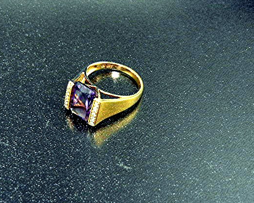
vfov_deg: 21.5
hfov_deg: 26.7
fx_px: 534
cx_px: 105
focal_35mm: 71
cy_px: 90
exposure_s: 1/30
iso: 800
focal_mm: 10.6
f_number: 8
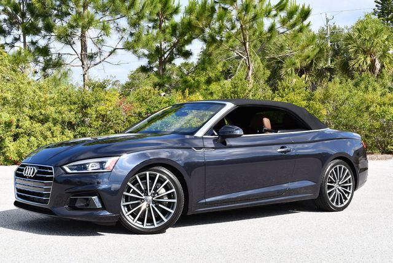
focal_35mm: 52
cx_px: 196
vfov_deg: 26.0
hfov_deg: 38.2
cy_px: 132
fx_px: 568
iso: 180
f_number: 8
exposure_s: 1/250
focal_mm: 26
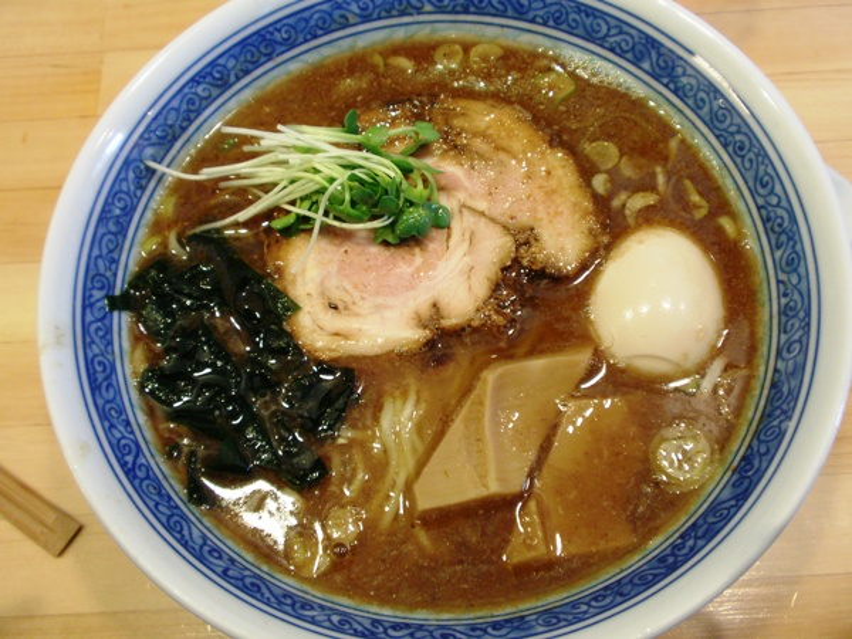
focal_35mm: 37
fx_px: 911
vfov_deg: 38.7
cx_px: 426
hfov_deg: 50.1
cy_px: 320
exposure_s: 1/3
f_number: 3.5
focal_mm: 6.6
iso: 100
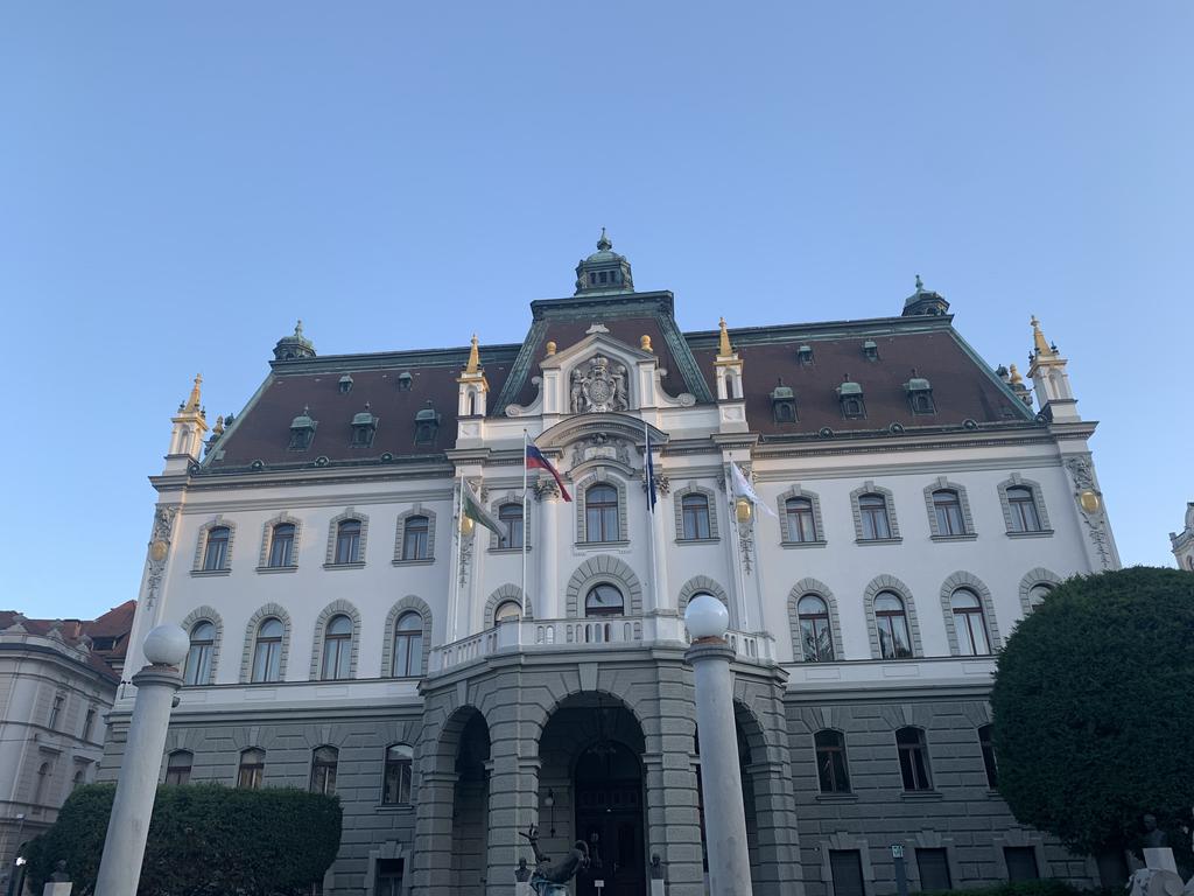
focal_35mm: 26
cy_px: 448
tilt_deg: +25.9
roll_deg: +1.0
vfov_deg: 53.1
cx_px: 597
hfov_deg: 67.3
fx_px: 897
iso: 25
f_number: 1.8
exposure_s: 1/263
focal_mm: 4.25
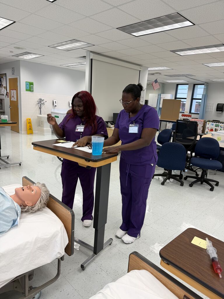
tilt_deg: -12.8
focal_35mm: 24
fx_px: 207
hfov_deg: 56.8
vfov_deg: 71.6
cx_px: 112
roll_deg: -3.4
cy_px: 150
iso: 80
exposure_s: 1/120
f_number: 1.78
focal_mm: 6.76
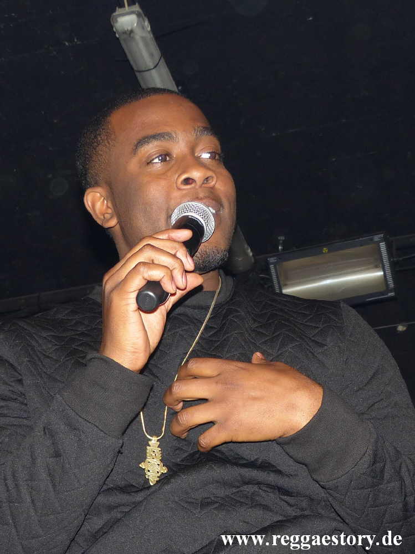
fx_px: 640
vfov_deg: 46.8
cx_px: 208
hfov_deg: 35.9
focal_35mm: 40
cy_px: 277
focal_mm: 7.1
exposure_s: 1/60
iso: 125
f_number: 2.8
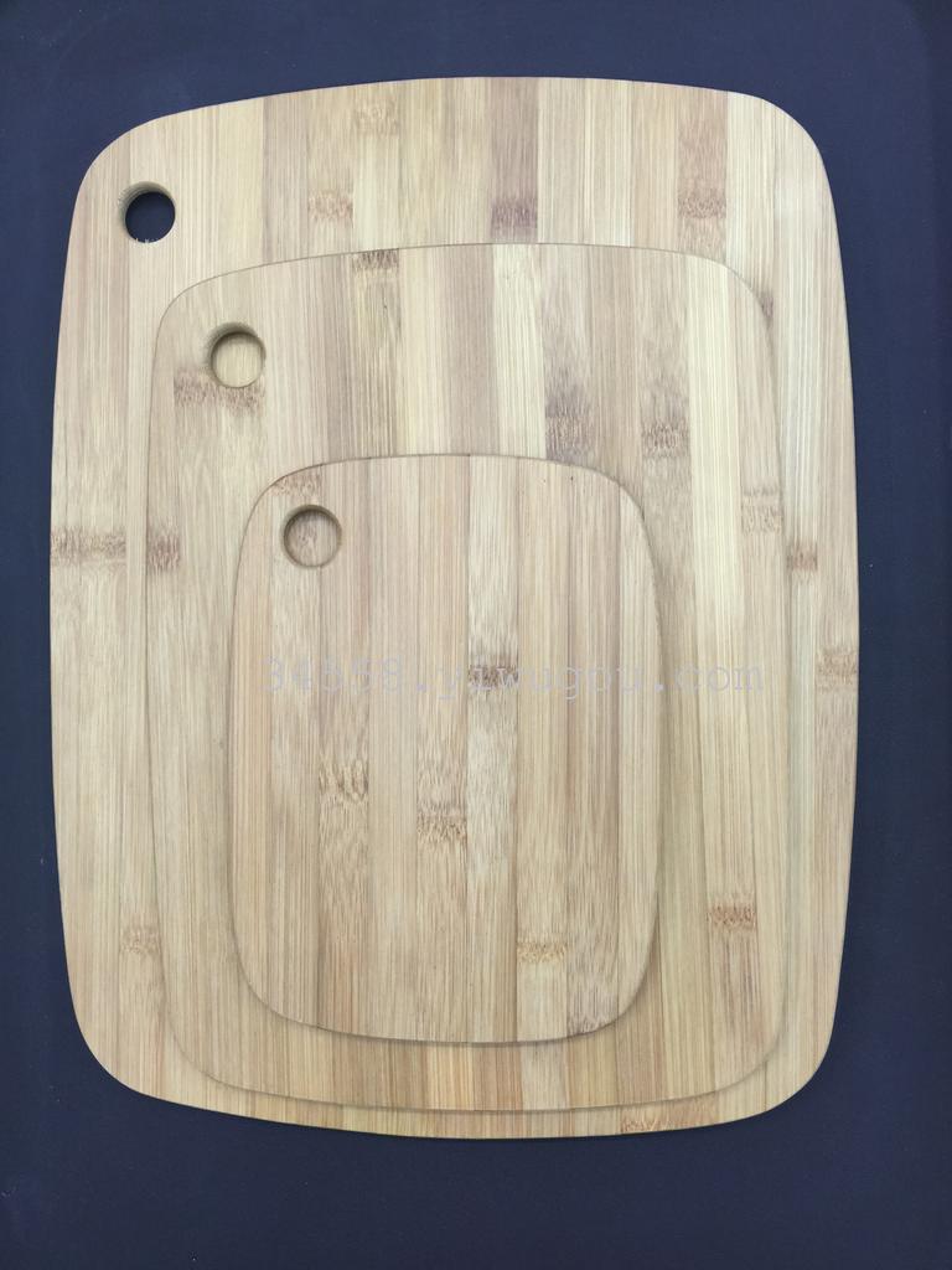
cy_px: 635
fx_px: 1063
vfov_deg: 61.7
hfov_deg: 48.2
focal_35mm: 29
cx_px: 476
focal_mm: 4.15
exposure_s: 1/17
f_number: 2.2
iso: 40
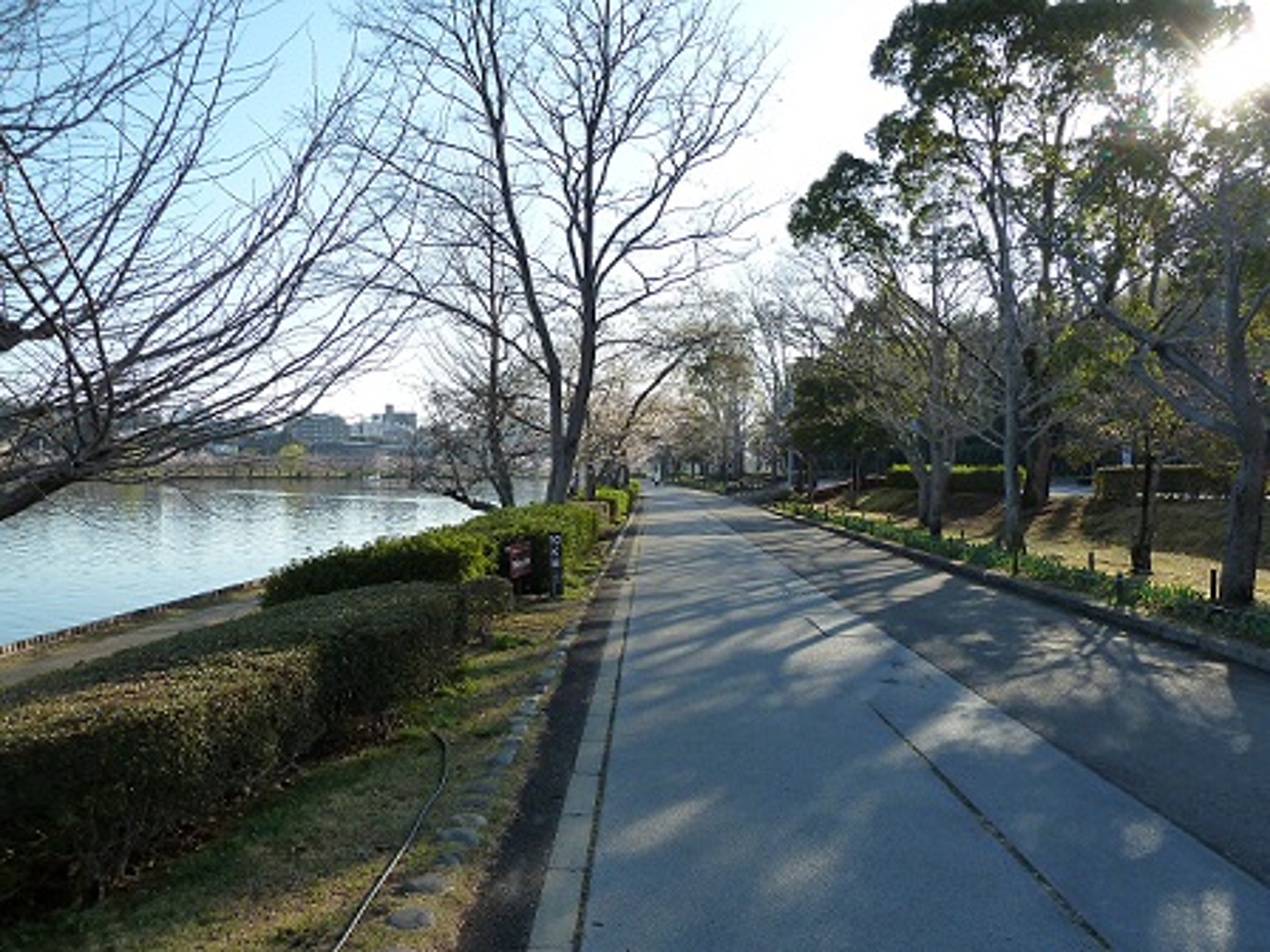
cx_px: 635
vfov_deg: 54.9
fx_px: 917
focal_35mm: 25
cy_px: 476
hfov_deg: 69.4
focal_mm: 4.1
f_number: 4
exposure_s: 1/320
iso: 125
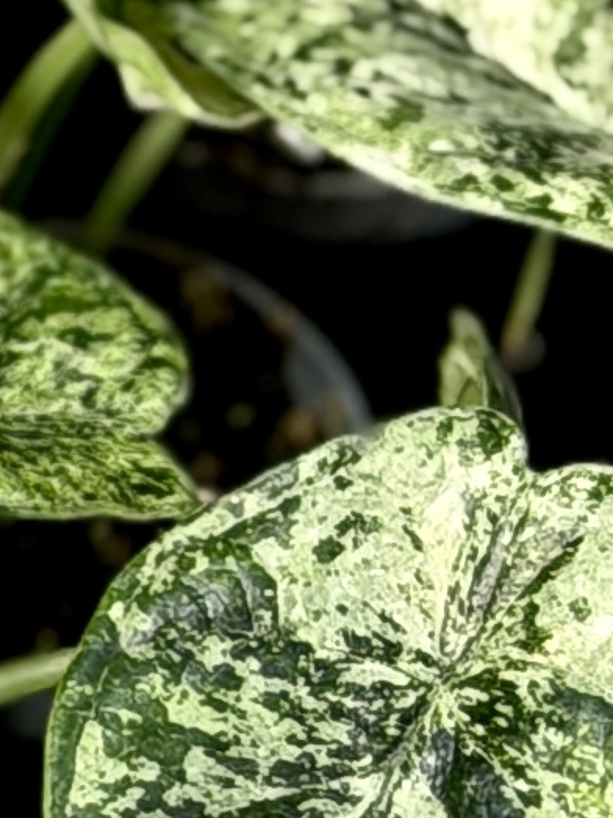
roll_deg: -1.3
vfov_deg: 5.3
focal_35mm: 370
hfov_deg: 3.9
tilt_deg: -4.8
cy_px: -438
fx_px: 8740
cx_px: -1004
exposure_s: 1/100
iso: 80
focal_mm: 6.76
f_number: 1.78
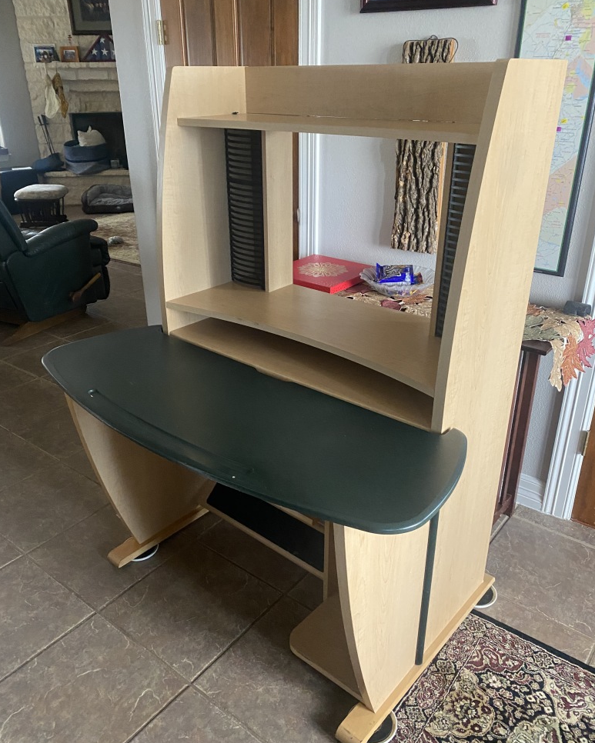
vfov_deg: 62.2
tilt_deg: -23.9
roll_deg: +0.6
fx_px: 616
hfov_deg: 51.5
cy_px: 374
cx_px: 290
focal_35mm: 28
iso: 400
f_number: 1.8
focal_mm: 4.25
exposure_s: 1/60
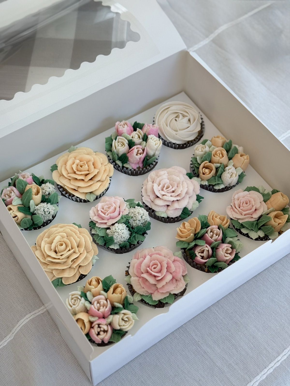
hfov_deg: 30.3
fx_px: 536
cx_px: 145
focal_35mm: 48
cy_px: 193
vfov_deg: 39.7
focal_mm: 6.76
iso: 64
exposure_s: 1/166
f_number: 1.78
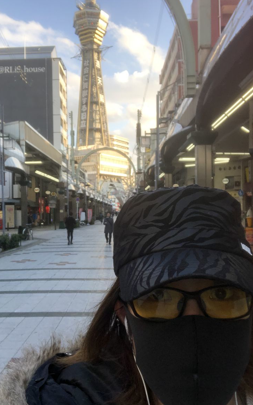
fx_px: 386
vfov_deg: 55.3
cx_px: 111
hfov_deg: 36.2
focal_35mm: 35
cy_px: 205
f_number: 2.2
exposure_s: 1/226
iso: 20
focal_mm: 2.87
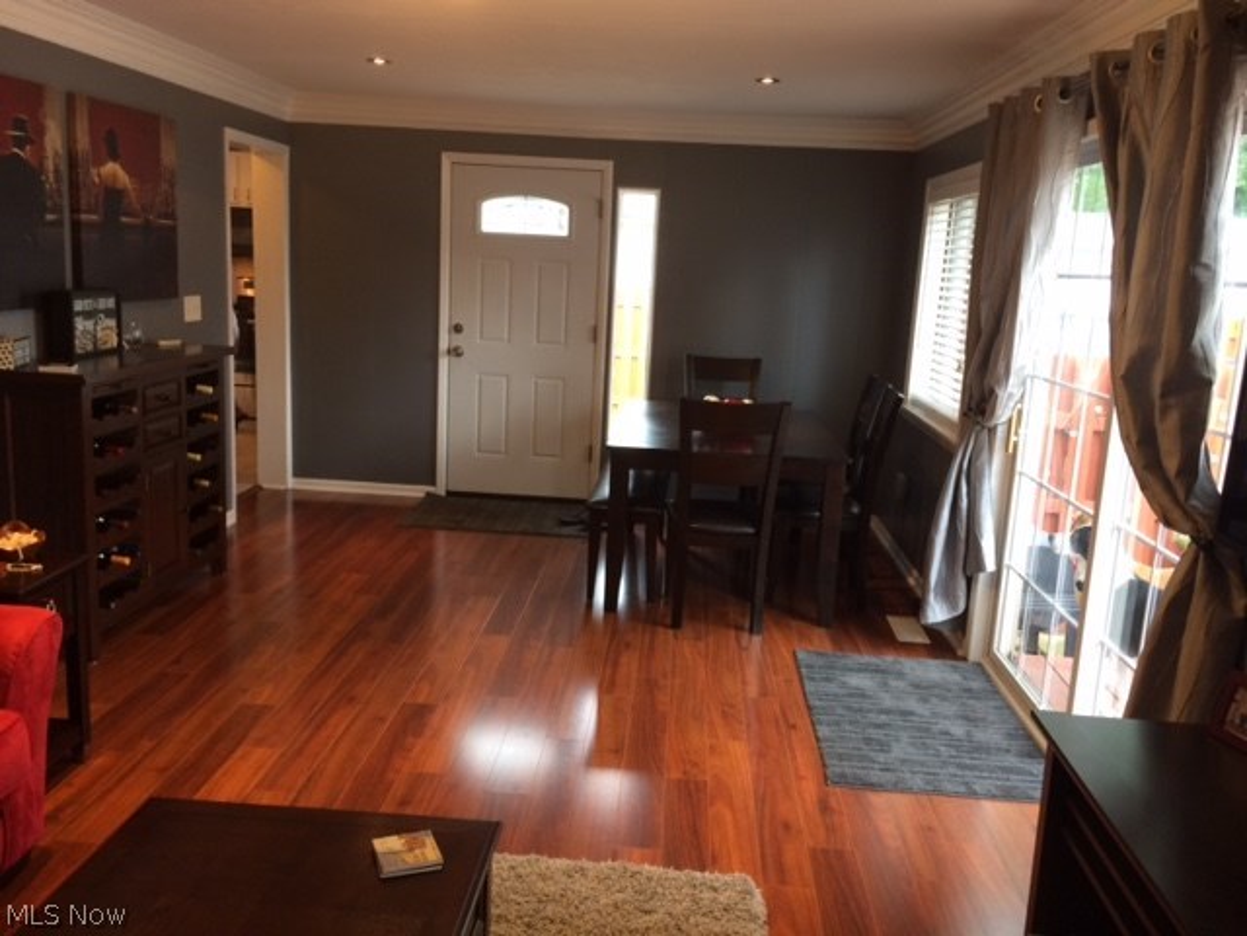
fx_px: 1045
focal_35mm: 29
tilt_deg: -13.2
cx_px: 624
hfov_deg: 61.7
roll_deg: -2.1
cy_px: 468
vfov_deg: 48.2
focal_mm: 4.15
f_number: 2.2
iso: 80
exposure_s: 1/30
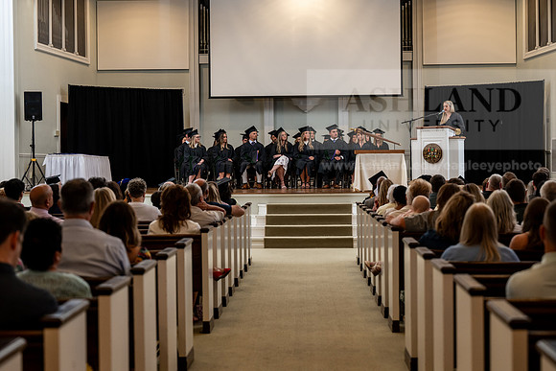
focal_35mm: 70
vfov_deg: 19.5
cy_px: 186
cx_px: 278
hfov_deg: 28.8
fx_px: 1081
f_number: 3.5
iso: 1250
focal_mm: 70
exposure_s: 1/200
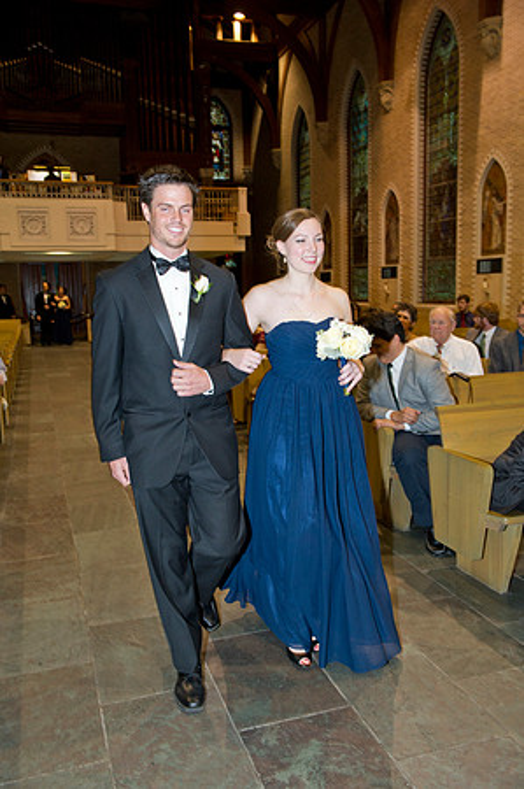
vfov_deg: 58.8
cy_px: 394
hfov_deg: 41.0
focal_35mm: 32
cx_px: 262
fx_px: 700
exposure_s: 1/60
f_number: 4.5
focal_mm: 32
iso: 1250
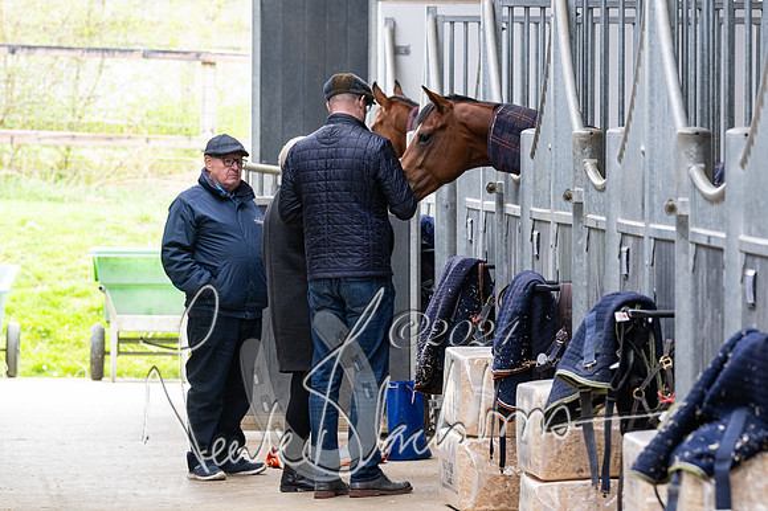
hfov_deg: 7.9
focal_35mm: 262
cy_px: 256
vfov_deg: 5.2
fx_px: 5586
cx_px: 384
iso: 1000
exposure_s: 1/125
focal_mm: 175
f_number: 5
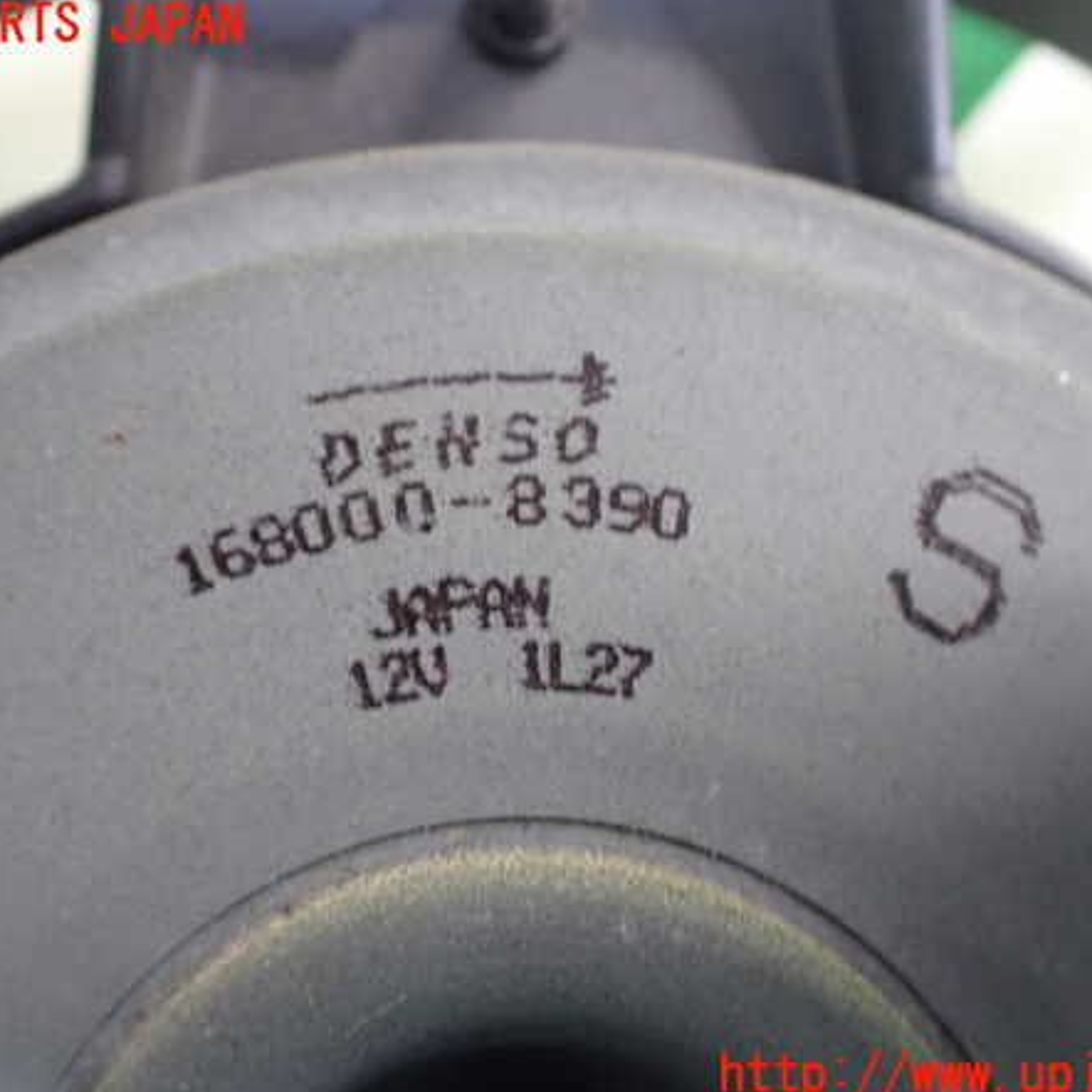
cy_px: 551
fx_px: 1285
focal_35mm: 36
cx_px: 536
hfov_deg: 46.0
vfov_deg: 46.0
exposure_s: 1/50
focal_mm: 5.4
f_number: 2.3
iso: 800
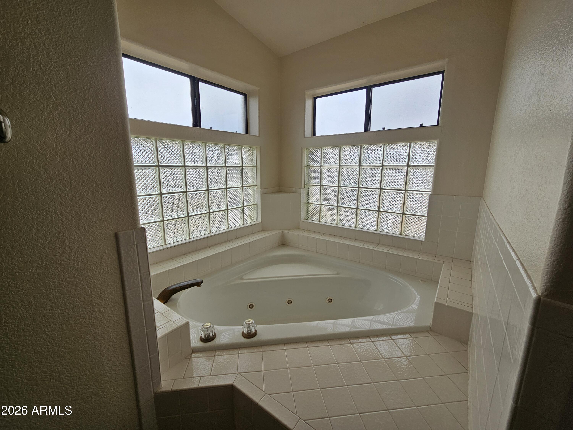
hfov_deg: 106.2
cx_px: 286
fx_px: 215
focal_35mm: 13
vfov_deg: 89.9
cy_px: 215
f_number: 2.2
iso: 50
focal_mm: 2.2
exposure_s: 1/421
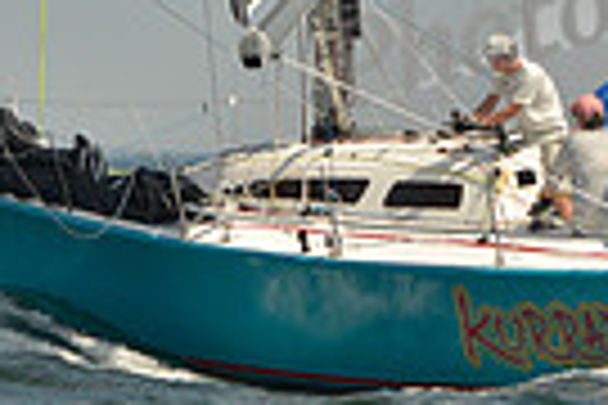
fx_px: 5066
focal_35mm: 300
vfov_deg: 4.6
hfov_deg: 6.9
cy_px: -178
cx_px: 99
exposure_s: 1/1250
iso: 200
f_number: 7.1
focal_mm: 70
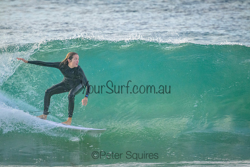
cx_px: 125
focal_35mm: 800
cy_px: 84
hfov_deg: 2.6
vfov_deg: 1.7
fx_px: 5557
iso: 7200
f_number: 11
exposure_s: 1/2000
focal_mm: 800
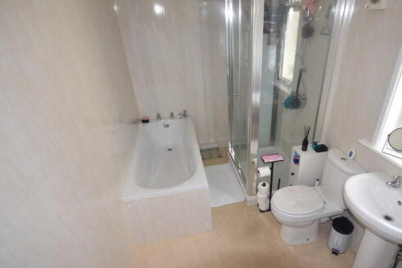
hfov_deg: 82.9
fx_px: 223
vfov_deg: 61.9
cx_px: 242
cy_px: 148
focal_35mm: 20
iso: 280
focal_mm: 10
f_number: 5.6
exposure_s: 1/125
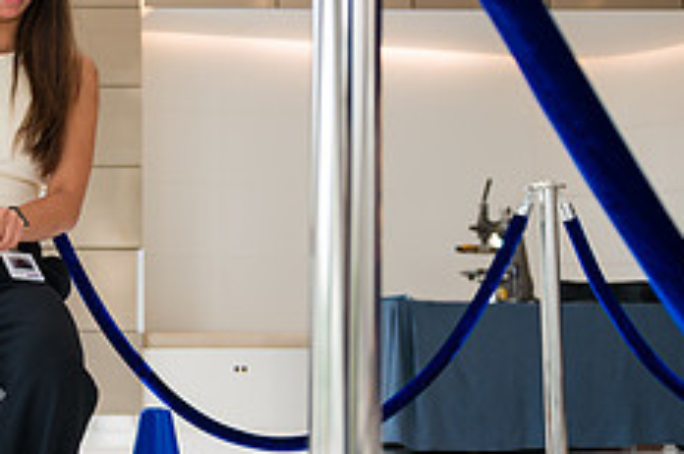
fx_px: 1138
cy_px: 218
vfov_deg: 22.6
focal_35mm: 60
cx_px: 0
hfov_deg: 31.0
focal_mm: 24
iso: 400
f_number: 3.2
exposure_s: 1/500
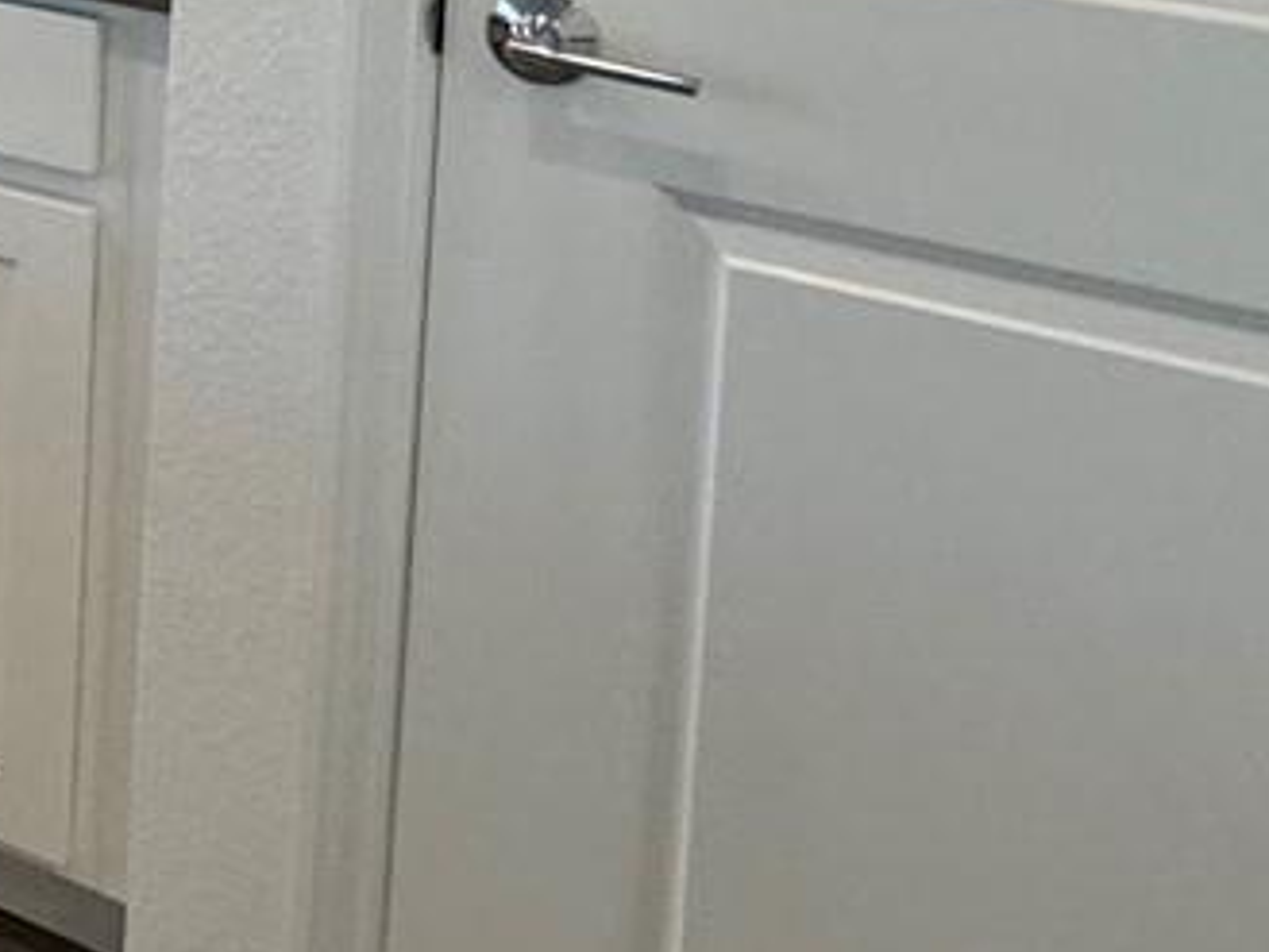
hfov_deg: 20.6
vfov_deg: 18.8
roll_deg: -0.5
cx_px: -984
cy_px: -513
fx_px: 2494
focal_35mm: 68
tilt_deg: -4.1
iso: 160
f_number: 2.2
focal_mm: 2.22
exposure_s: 1/120
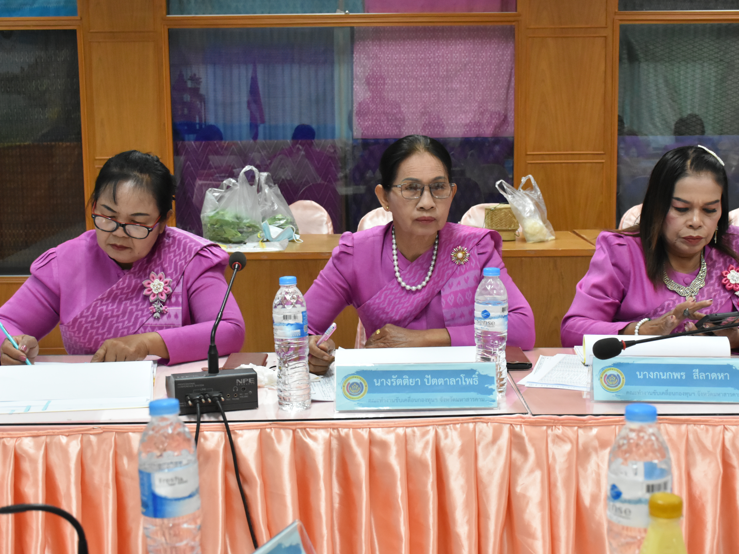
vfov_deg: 28.0
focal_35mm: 52
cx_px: 398
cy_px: 277
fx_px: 1110
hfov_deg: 36.8
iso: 3200
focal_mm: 32
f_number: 5.6
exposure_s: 1/125
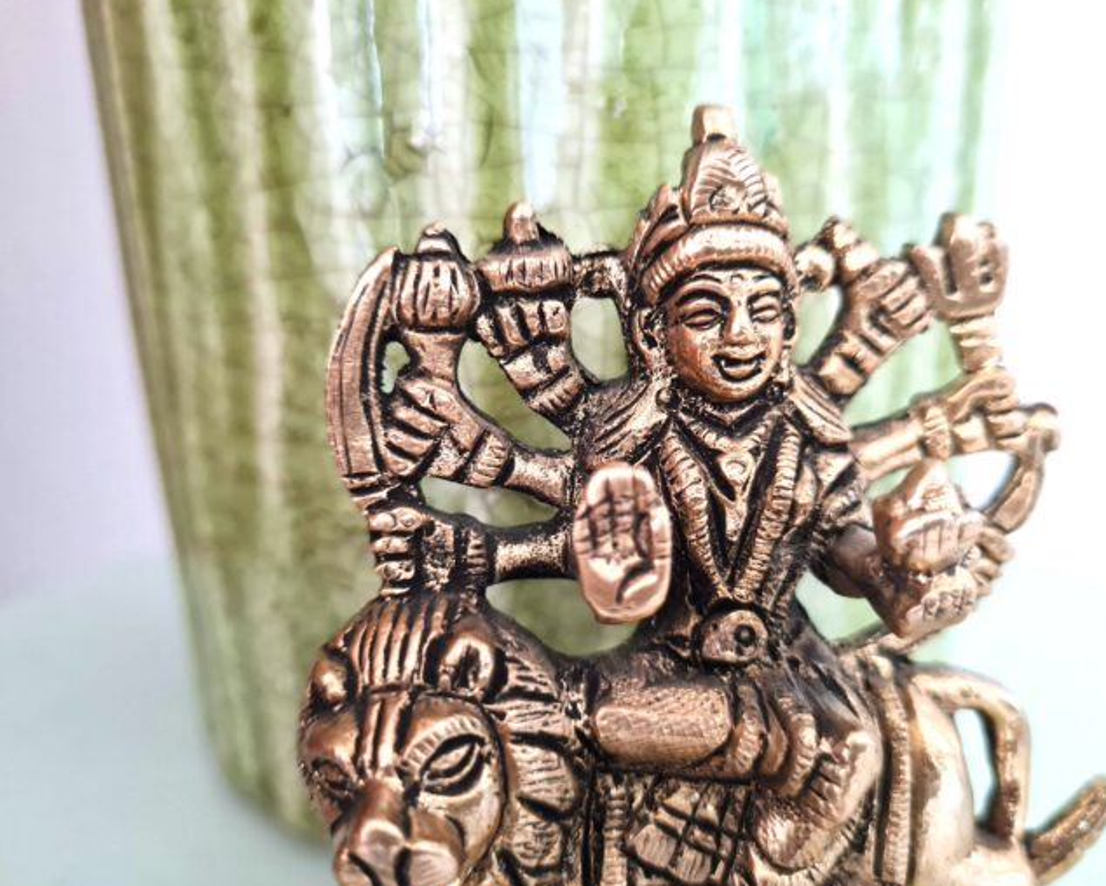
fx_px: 917
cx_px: 569
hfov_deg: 62.2
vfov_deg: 51.6
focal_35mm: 28
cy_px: 447
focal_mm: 5.4
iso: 640
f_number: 1.8
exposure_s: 1/30
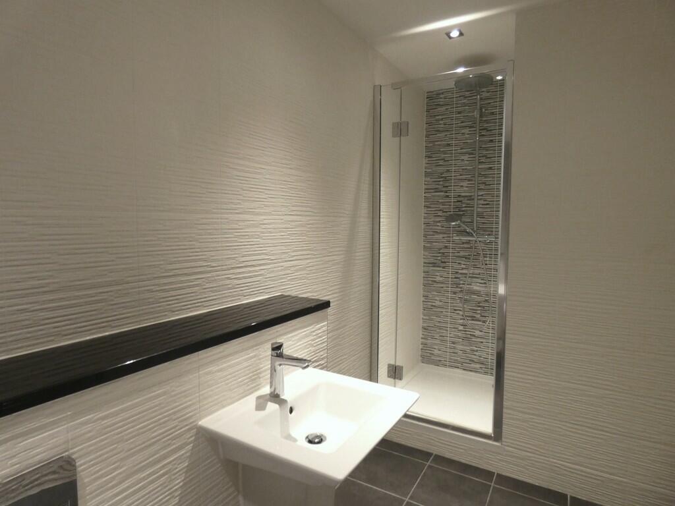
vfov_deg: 66.0
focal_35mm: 20
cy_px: 253
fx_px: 390
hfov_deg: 81.7
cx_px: 338
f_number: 2.8
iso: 200
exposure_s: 1/60
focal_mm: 3.6
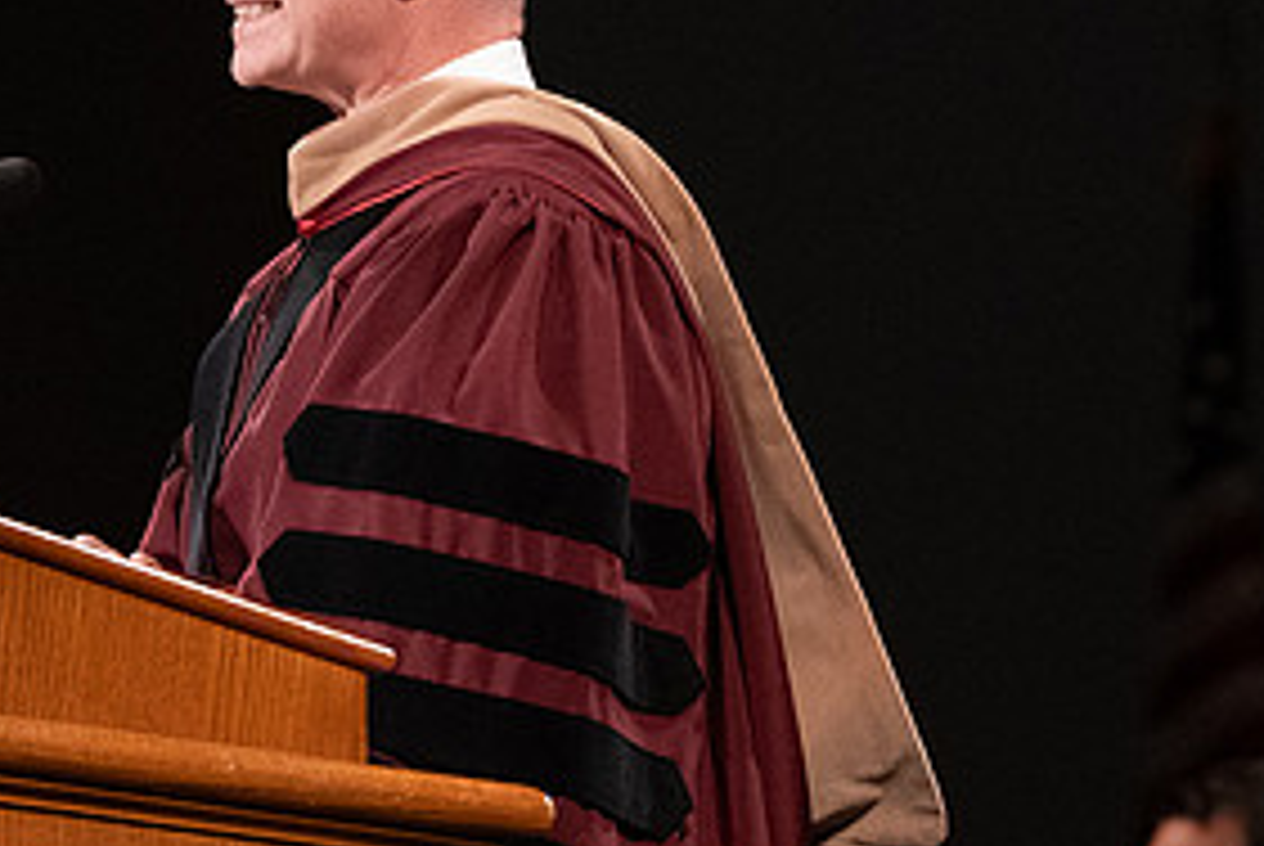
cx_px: 368
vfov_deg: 1.8
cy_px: 100
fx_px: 26395
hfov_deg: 2.7
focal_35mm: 751
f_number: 3.5
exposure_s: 1/250
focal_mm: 200
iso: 3200
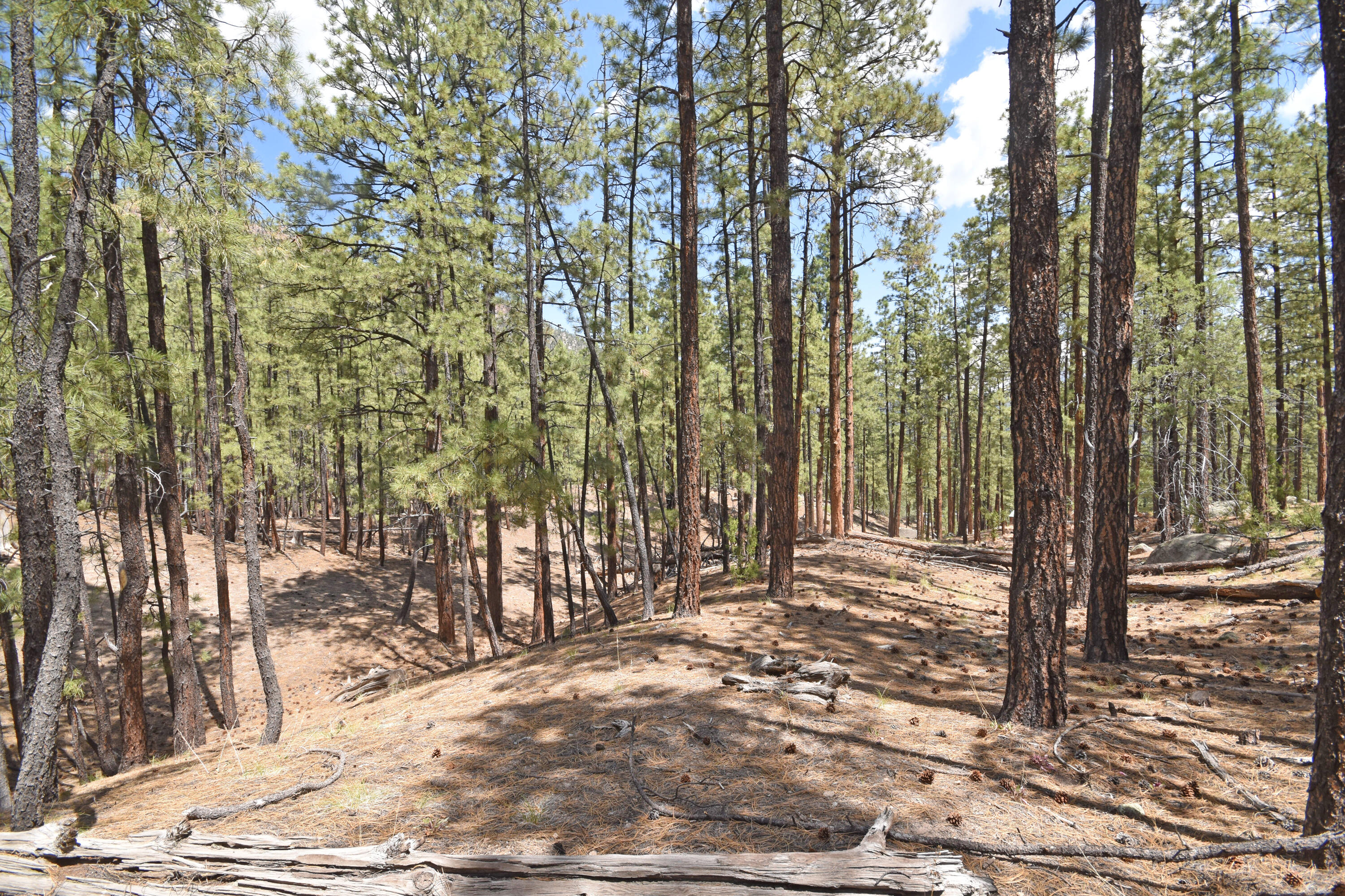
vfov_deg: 77.3
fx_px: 560
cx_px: 672
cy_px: 448
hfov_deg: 100.4
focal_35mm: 15
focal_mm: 10
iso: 320
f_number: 8
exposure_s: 1/250
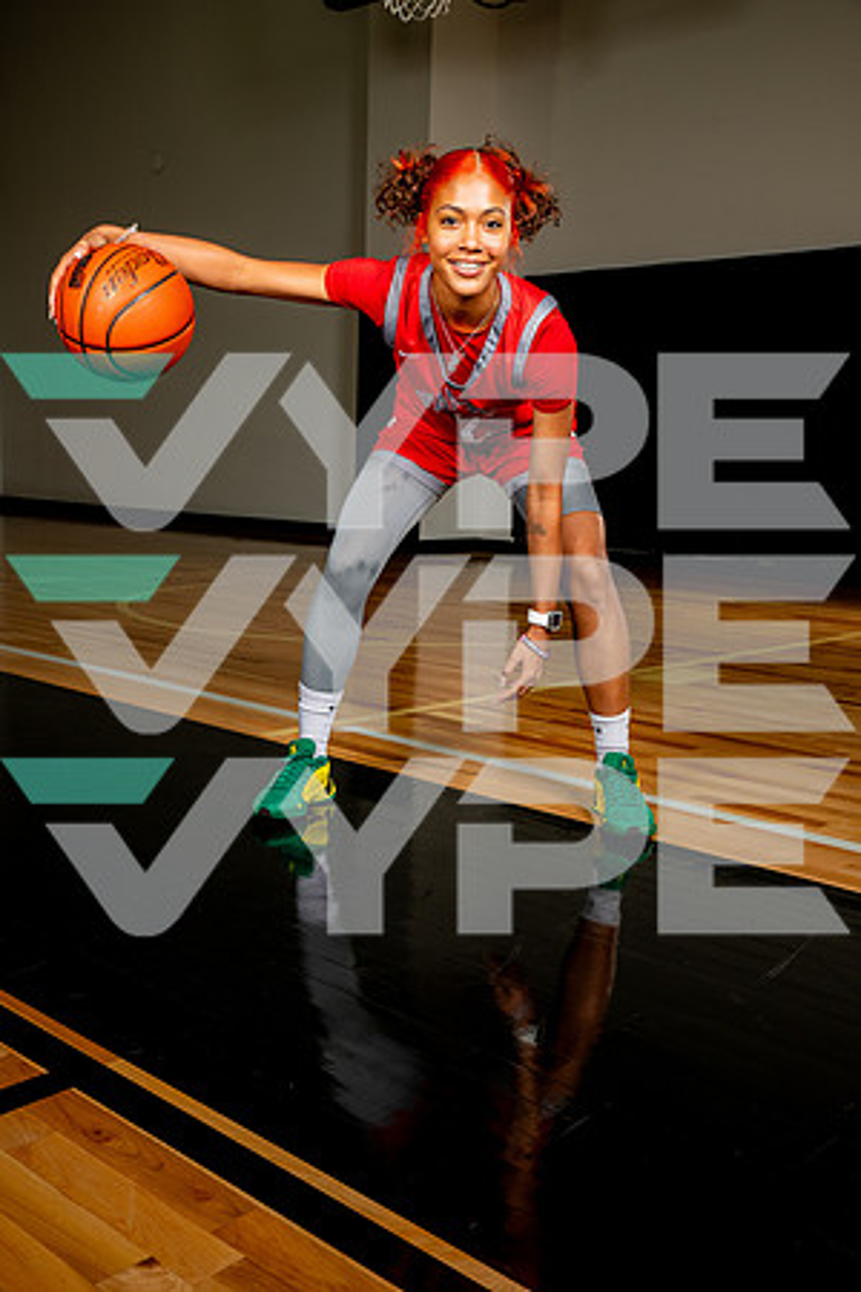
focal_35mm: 38
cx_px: 430
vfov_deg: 50.7
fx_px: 1363
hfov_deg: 35.1
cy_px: 646
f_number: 8
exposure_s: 1/400
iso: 250
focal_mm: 38
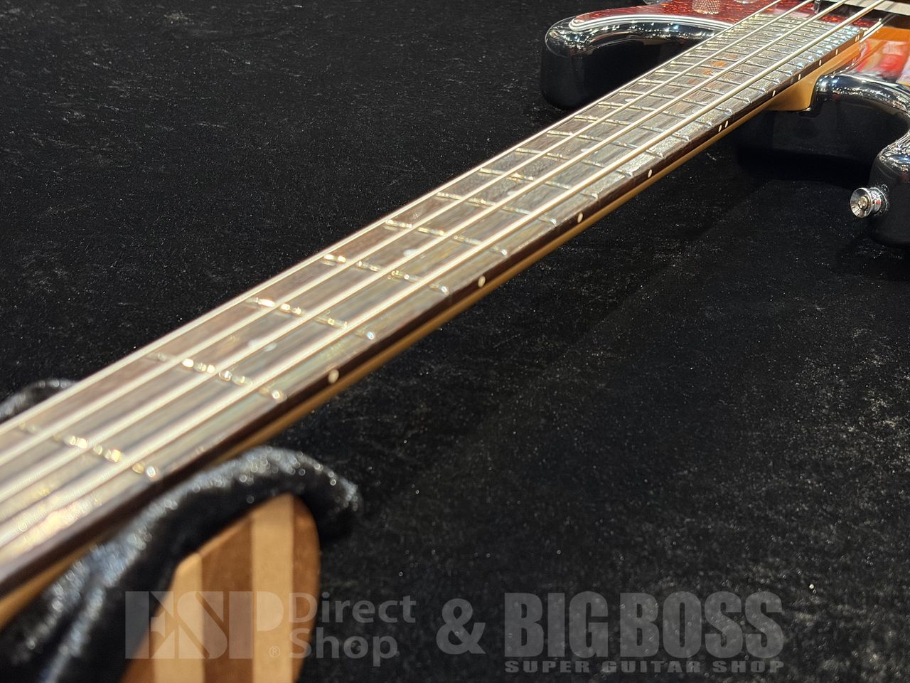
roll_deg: -1.3
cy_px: 342
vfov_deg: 28.0
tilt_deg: -26.0
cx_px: 455
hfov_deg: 36.8
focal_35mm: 52
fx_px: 1367
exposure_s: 1/40
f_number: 1.6
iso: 250
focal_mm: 5.96
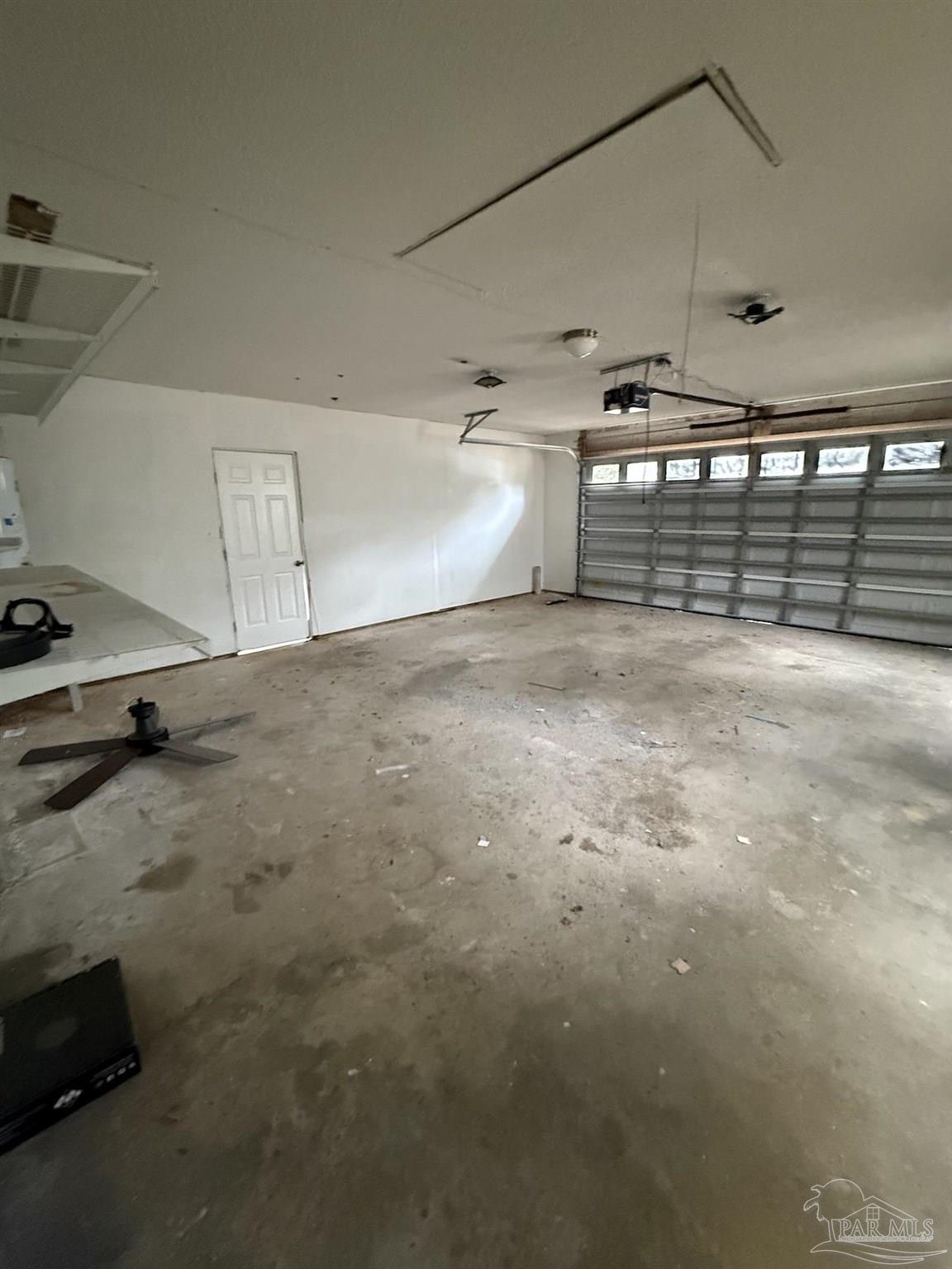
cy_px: 634
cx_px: 476
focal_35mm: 14
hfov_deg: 85.7
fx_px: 513
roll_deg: -1.5
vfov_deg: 102.1
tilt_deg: -12.7
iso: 1000
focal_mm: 2.22
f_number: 2.2
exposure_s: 1/60
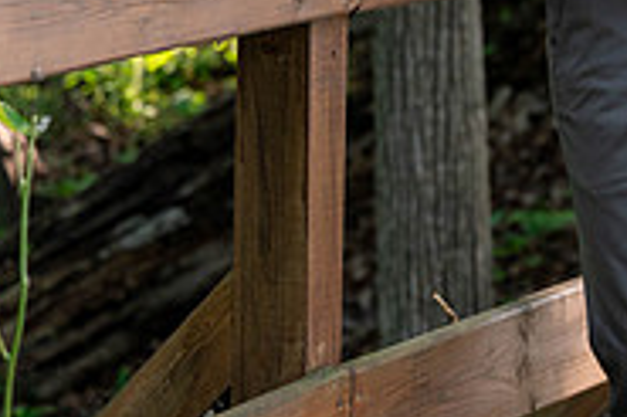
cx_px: 634
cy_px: -186
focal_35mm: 220
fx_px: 3828
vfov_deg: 6.2
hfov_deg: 9.3
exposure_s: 1/250
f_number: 3.5
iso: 400
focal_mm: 70
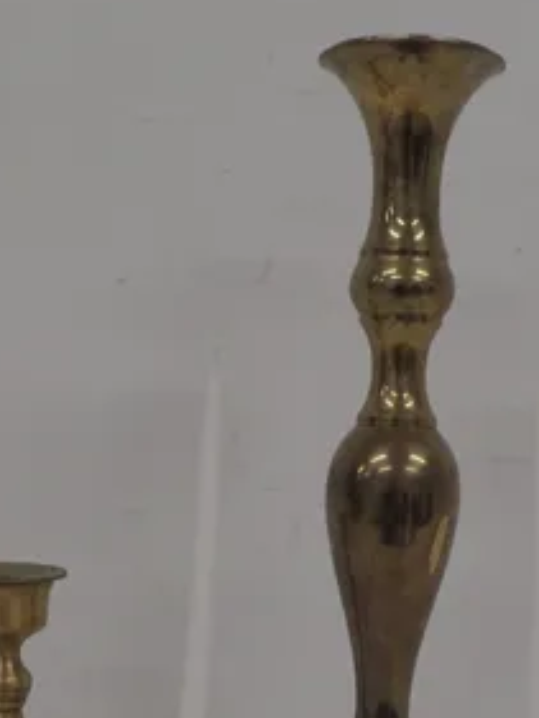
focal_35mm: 64
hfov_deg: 22.9
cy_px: 728
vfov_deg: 28.3
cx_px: 319
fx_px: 1328
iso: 200
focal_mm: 5.5
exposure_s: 1/80
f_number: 3.2
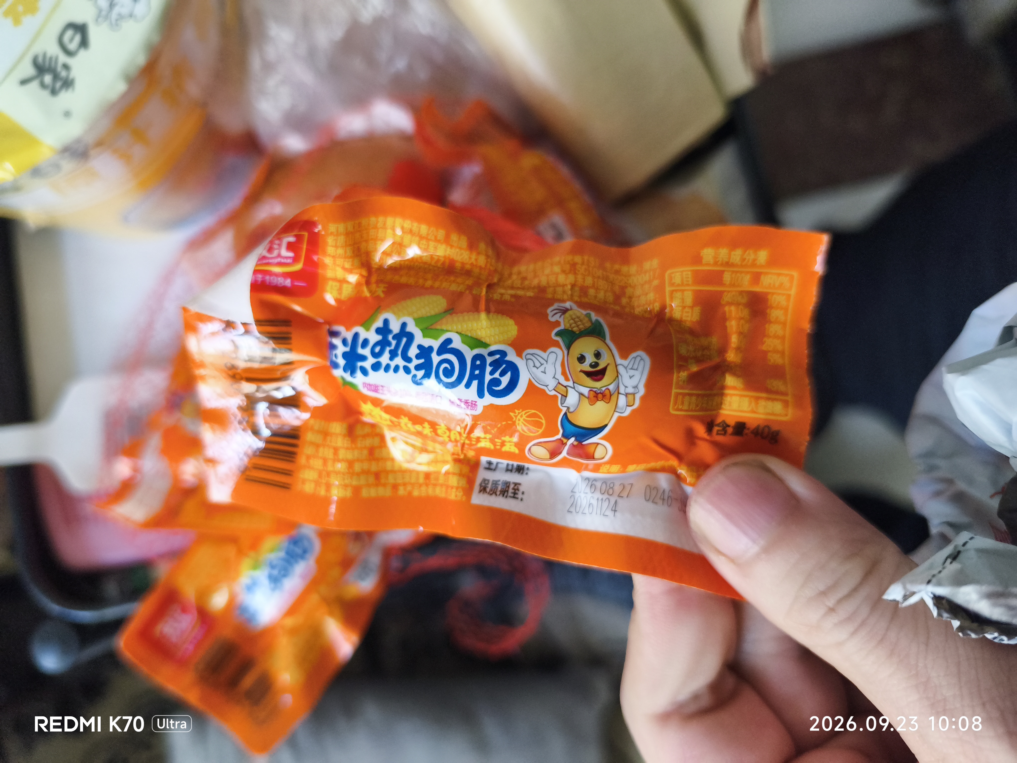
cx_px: 508
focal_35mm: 23
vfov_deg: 58.9
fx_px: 676
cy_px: 382
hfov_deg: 73.9
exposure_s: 1/323
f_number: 1.6
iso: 1250
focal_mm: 5.84
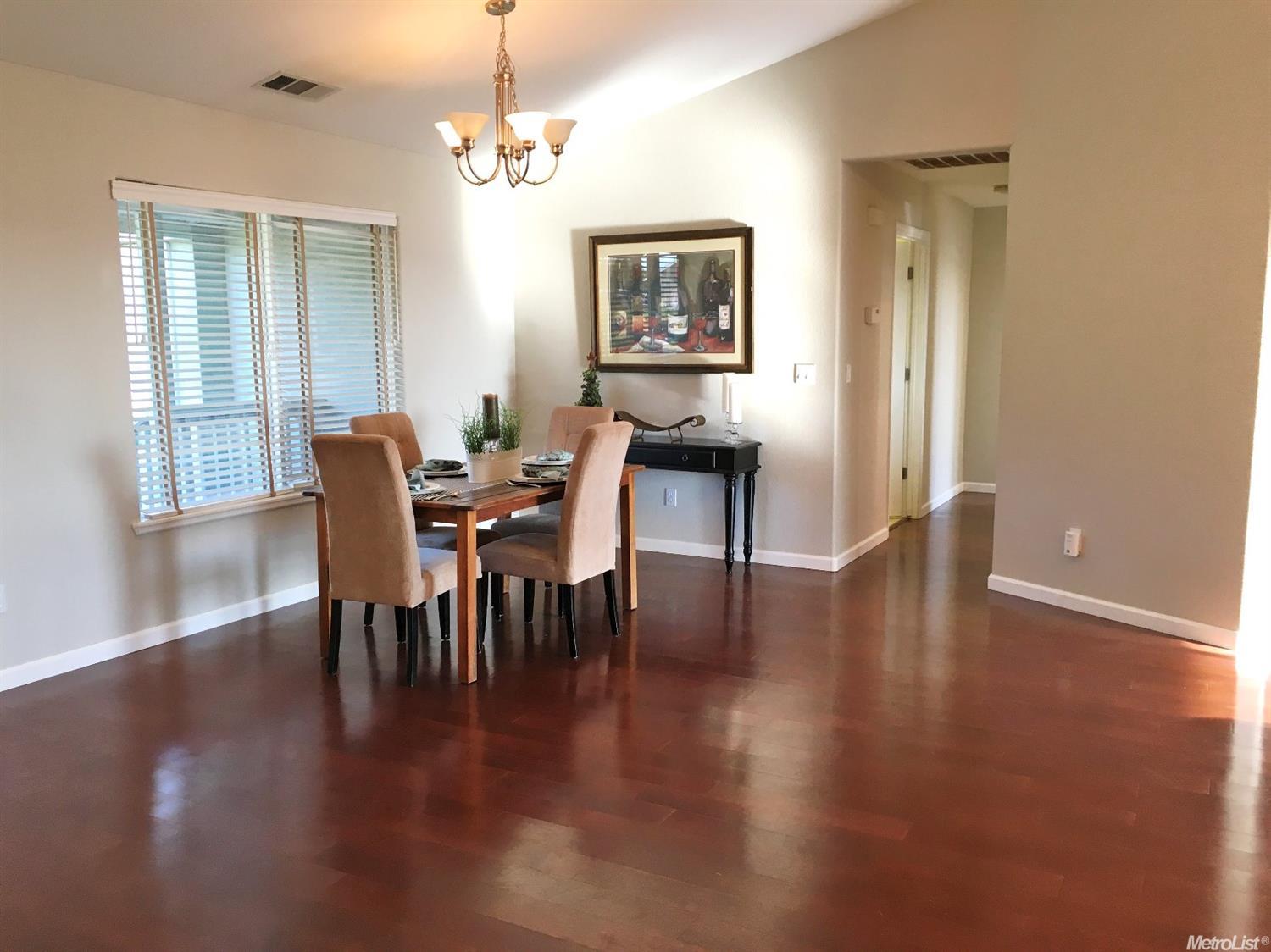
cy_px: 476
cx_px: 636
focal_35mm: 29
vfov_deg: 48.2
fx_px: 1064
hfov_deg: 61.7
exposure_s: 1/30
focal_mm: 4.15
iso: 32
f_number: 2.2
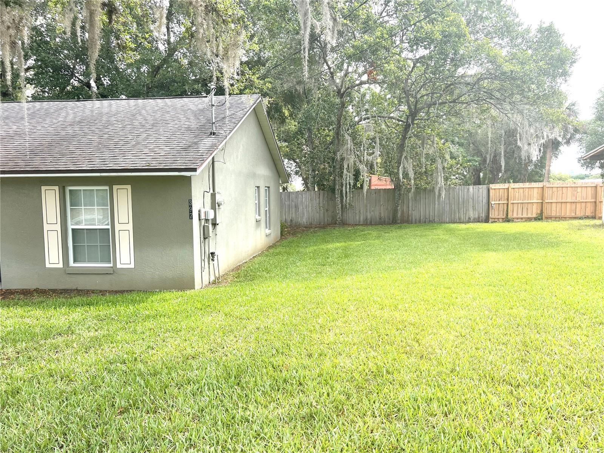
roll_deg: +1.2
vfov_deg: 53.1
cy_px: 226
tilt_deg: -4.5
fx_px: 454
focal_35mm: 26
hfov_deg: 67.3
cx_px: 302
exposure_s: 1/957
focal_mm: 5.7
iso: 50
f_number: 1.5
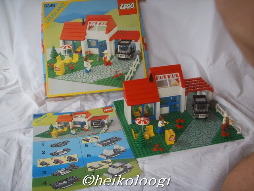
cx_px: 127
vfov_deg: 36.8
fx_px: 286
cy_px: 96
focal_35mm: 39
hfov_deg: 47.9
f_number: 3.5
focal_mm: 6.6
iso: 100
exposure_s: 1/90
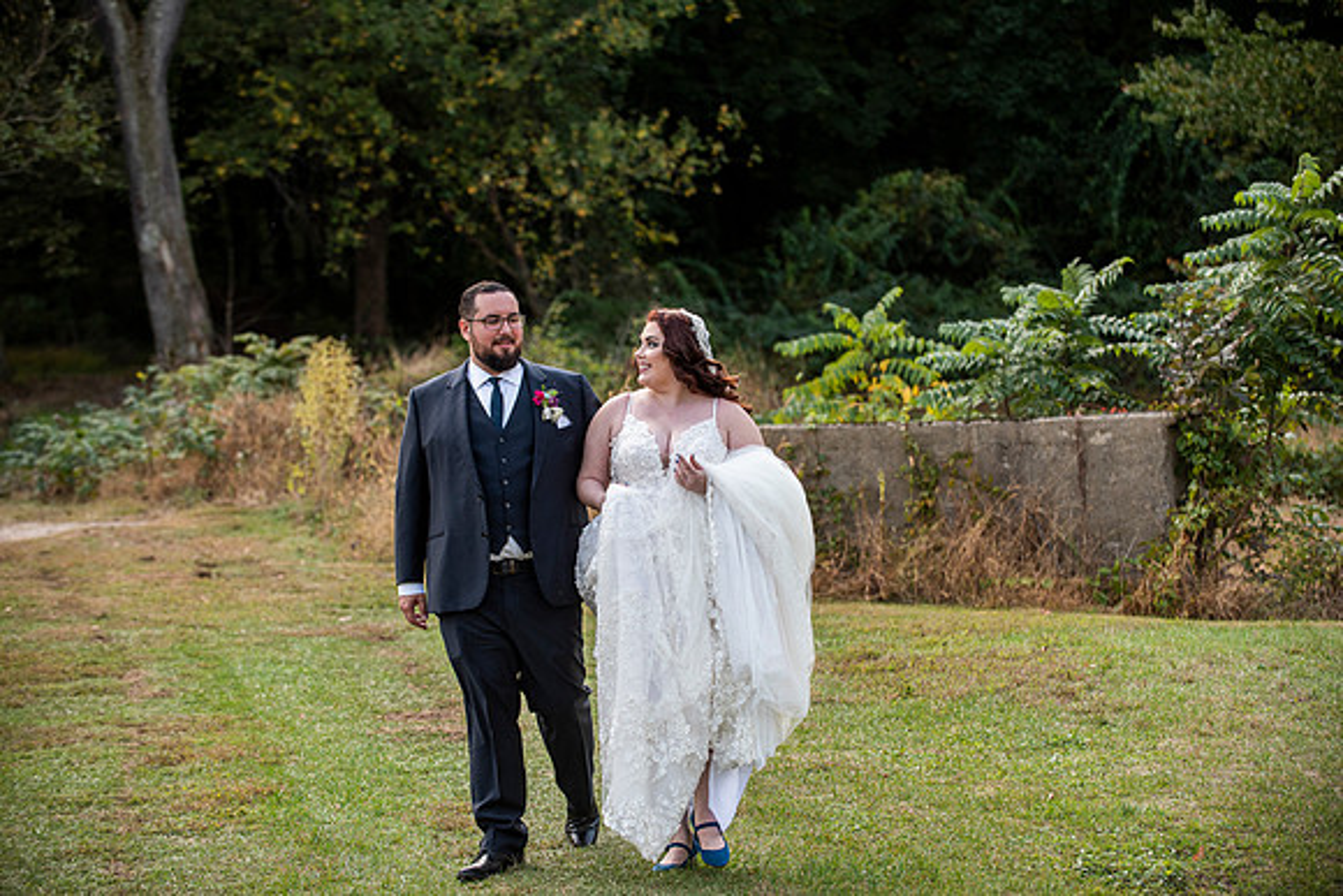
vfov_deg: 13.4
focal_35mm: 102
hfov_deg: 20.0
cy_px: 448
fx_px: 3806
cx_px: 672
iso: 320
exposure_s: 1/1250
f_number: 3.5
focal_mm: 102
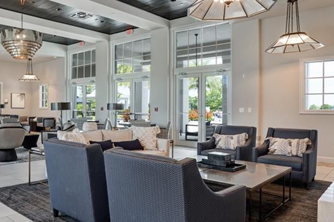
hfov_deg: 59.4
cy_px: 110
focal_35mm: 30
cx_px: 92
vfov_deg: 43.5
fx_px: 278
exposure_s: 1/13
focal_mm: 16
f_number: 9
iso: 200
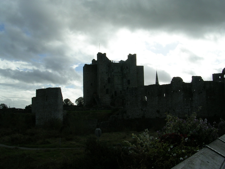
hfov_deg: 49.0
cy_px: 84
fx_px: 247
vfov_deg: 37.7
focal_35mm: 38
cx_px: 112
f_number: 5.6
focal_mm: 5.8
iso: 50
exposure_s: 1/643
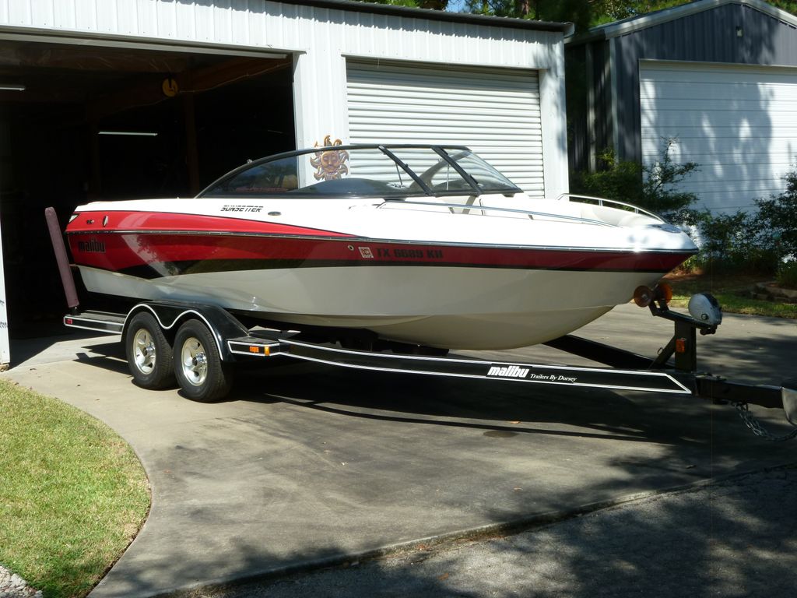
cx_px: 398
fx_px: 1105
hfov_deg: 39.7
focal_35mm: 48
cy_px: 299
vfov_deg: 30.3
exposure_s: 1/400
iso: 80
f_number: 4.3
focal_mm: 8.6
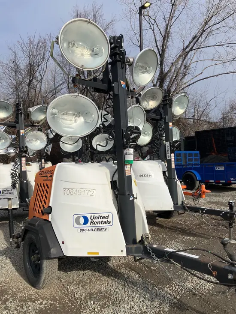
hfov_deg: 49.8
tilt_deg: +1.3
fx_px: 254
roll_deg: +1.5
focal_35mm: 28
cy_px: 157
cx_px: 118
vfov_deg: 63.4
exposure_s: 1/3247
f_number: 1.8
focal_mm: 3.99
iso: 32
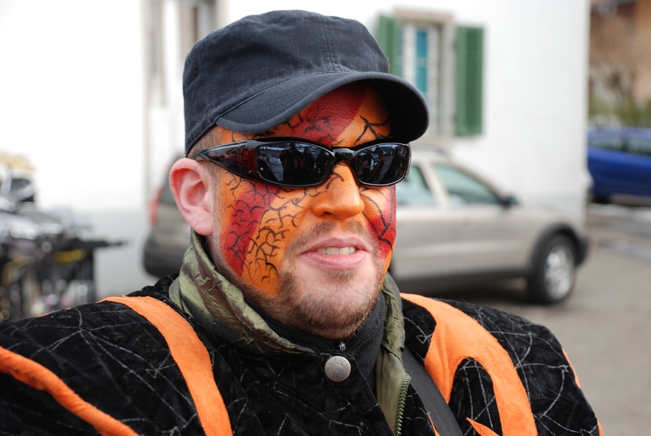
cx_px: 326
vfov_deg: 17.5
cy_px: 218
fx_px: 1412
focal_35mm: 78
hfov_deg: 26.0
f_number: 5.6
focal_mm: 52
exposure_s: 1/125
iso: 110
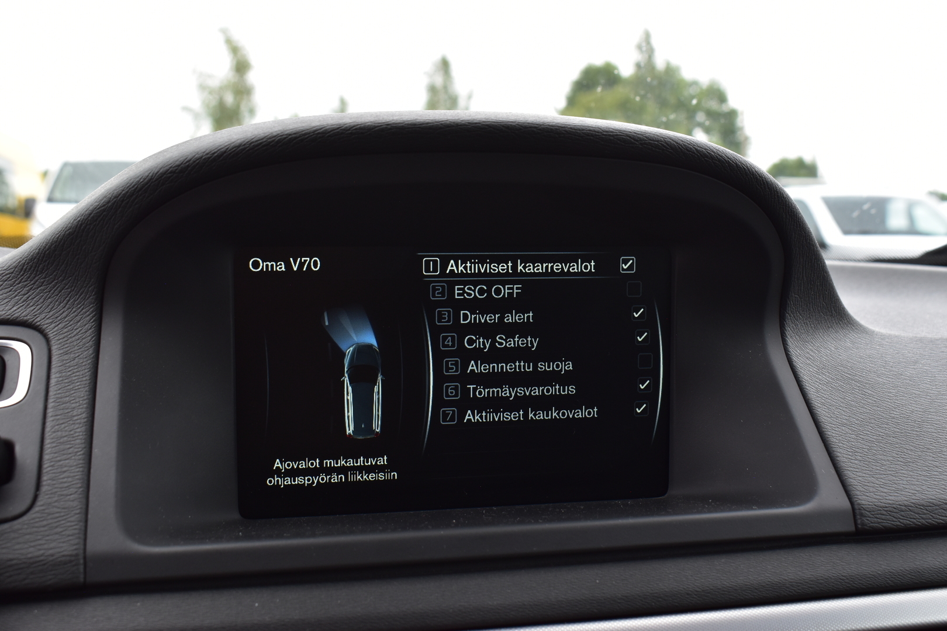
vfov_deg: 33.0
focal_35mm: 40
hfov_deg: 47.9
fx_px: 1065
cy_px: 316
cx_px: 474
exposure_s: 1/125
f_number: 9.5
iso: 400
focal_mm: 27
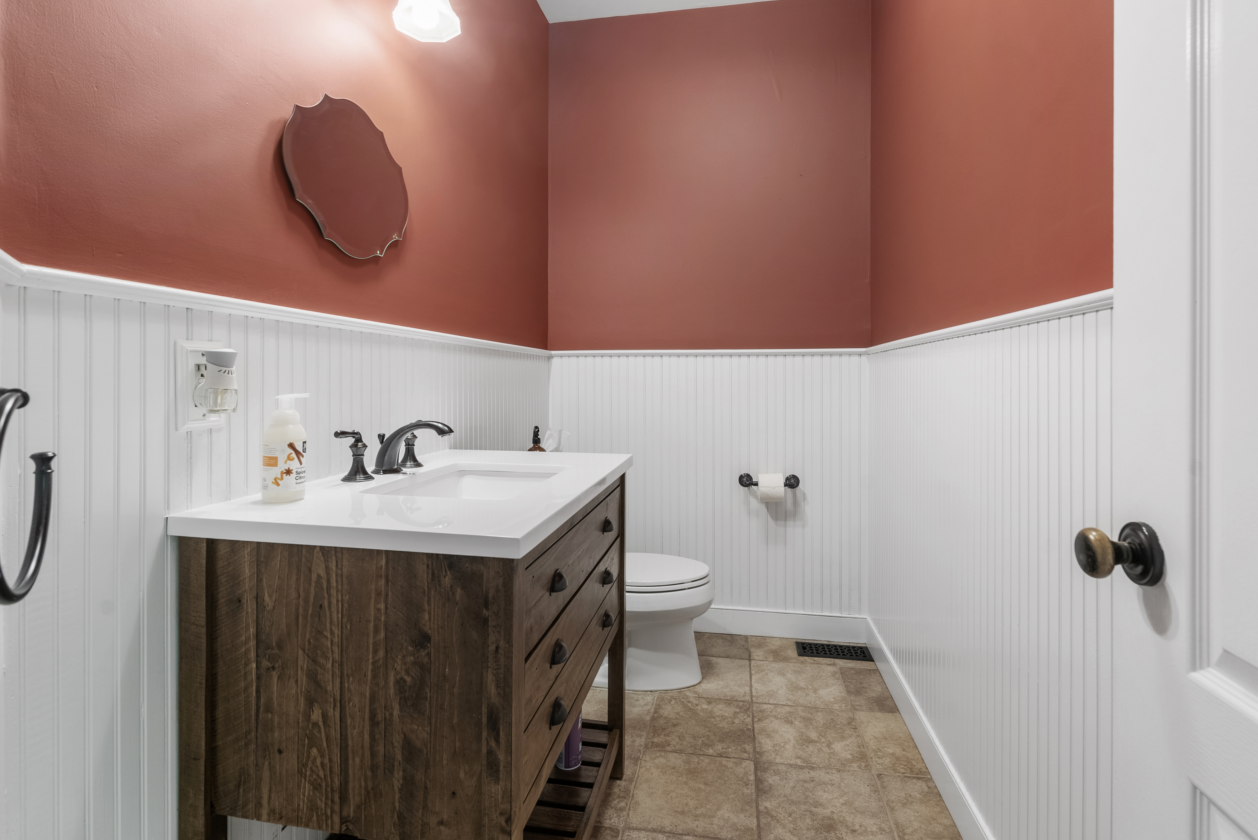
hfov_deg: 93.2
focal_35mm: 17
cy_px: 394
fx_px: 594
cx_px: 623
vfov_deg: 70.4
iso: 100
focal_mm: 16
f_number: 8
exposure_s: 1/2
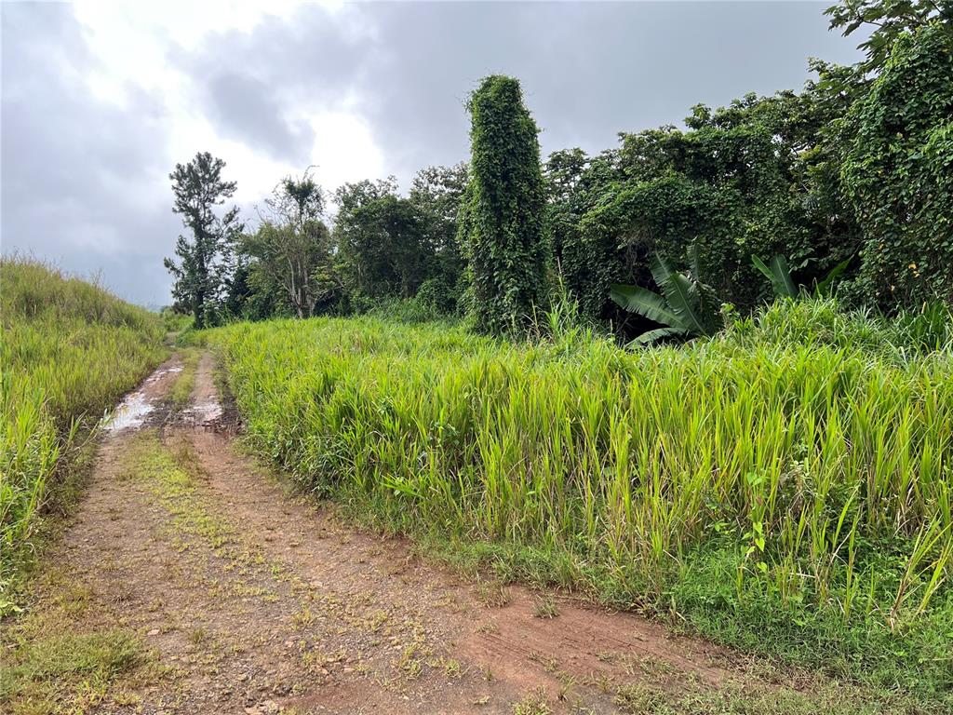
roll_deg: +0.4
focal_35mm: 26
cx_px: 476
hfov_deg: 67.3
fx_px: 716
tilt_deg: -4.4
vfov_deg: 53.1
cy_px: 358
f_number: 1.5
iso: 50
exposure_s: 1/758
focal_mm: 5.7
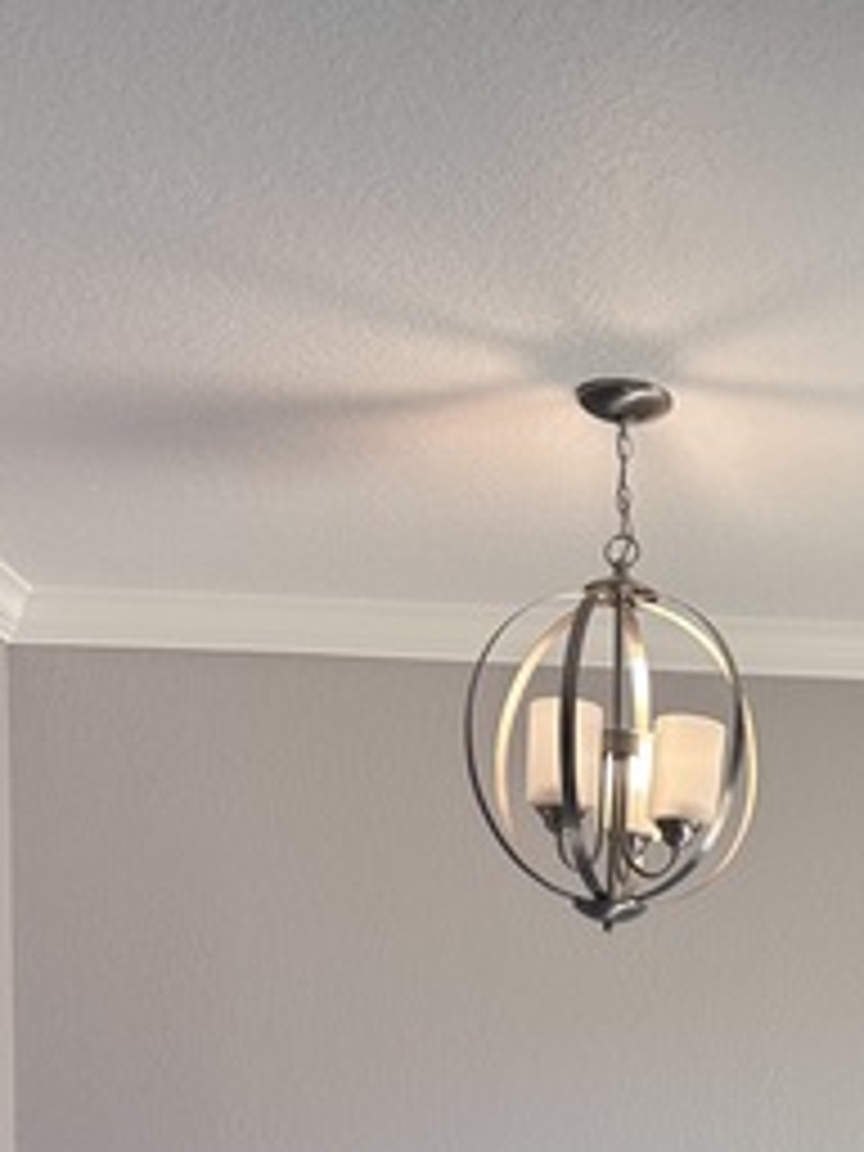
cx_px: 756
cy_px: 1318
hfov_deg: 23.8
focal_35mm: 60
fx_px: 1997
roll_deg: -2.4
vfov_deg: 28.7
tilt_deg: -3.7
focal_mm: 6.86
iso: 100
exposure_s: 1/121
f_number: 1.78
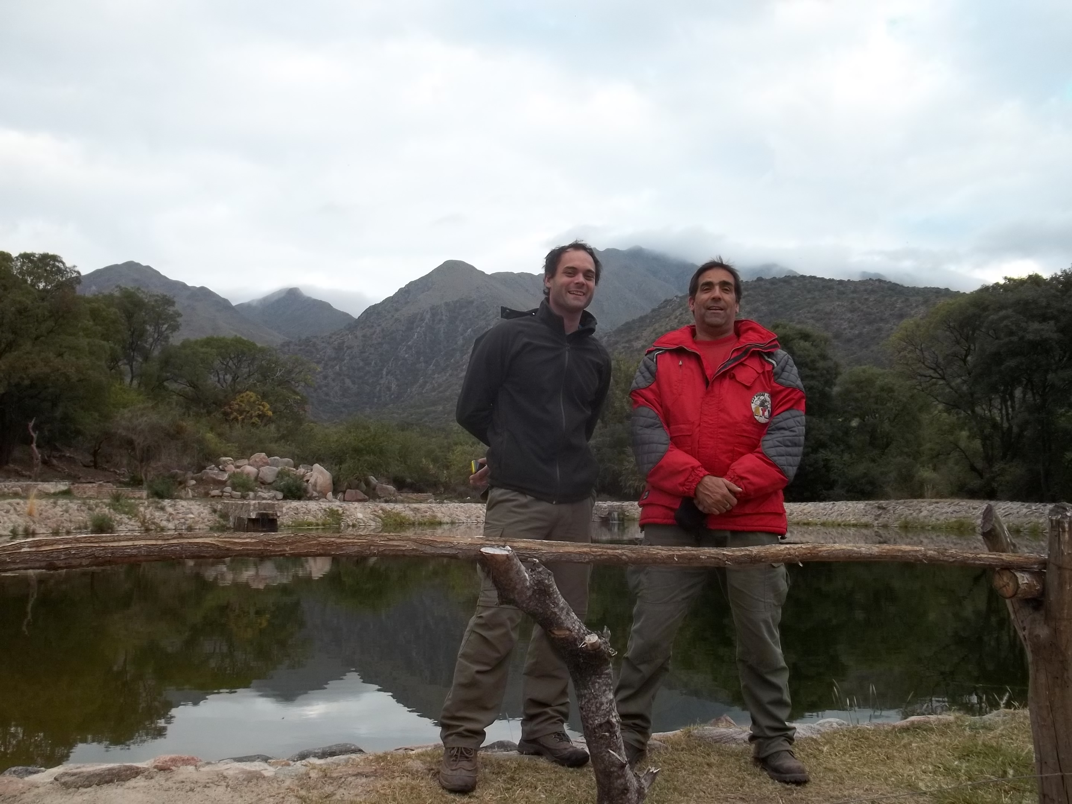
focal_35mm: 33
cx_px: 536
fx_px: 1022
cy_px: 402
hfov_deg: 55.4
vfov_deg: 42.9
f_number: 3.3
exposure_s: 1/125
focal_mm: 5.9
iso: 64
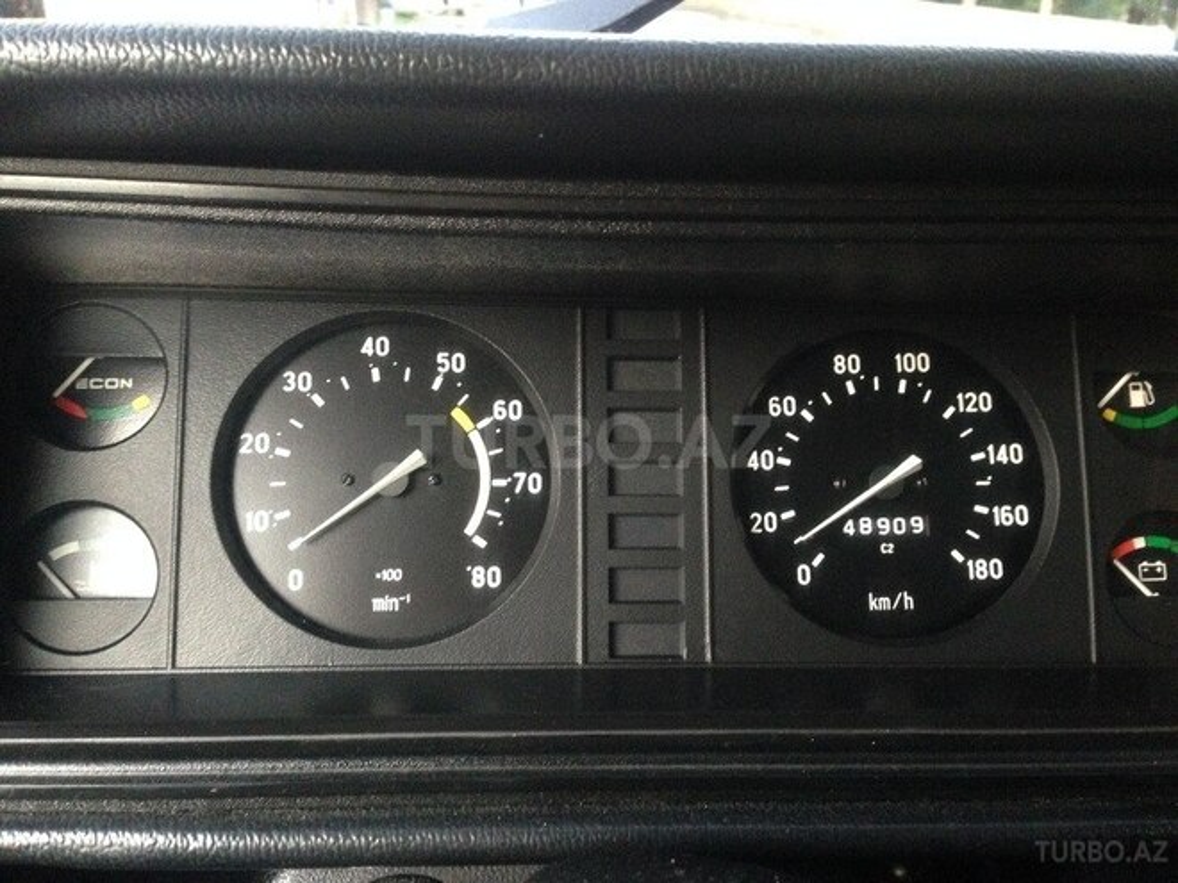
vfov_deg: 42.9
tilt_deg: -22.5
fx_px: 1123
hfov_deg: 55.4
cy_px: 442
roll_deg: -0.1
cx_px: 589
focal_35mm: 33
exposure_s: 1/15
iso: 500
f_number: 2.4
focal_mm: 4.12
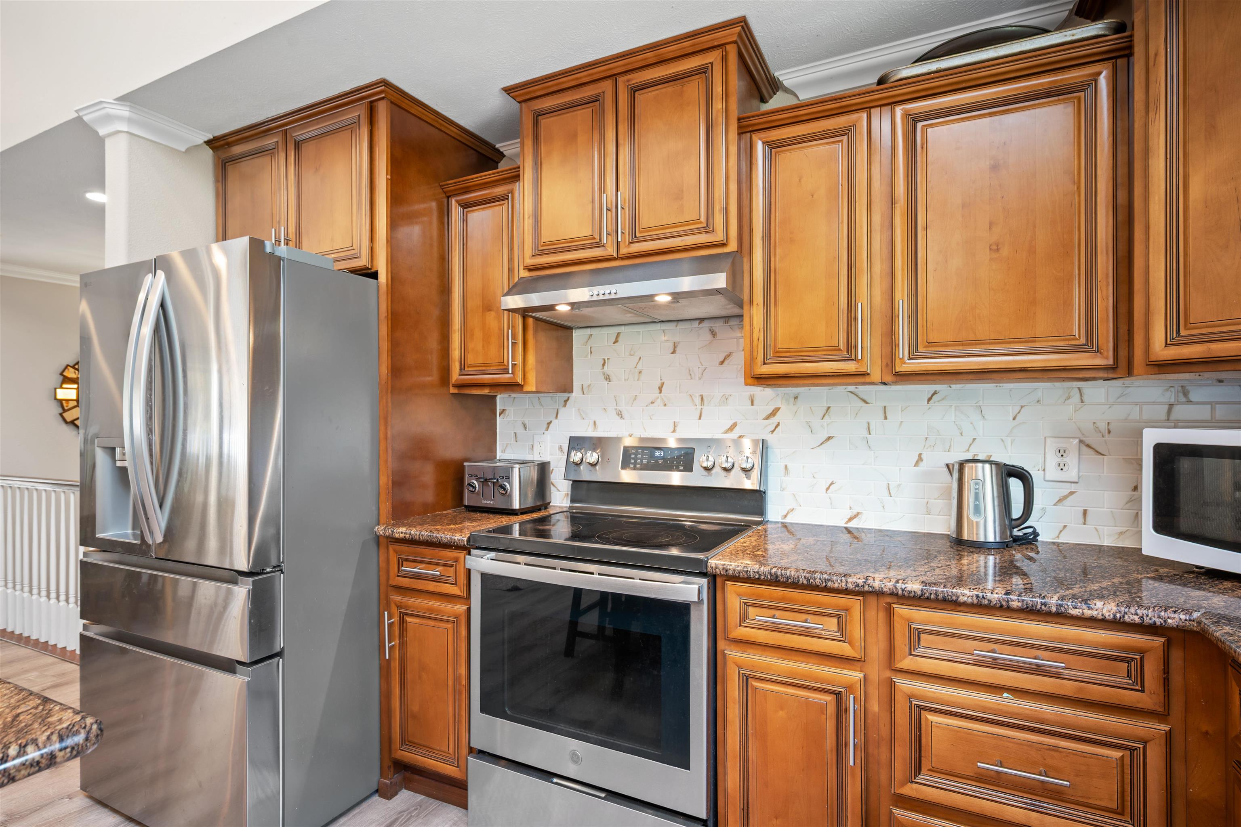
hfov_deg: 90.0
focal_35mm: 18
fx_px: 620
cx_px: 620
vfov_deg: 67.4
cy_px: 414
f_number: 8
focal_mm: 18
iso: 100
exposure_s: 2
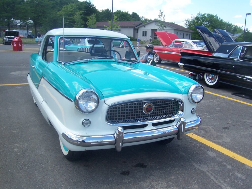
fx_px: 248
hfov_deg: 54.0
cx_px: 126
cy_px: 94
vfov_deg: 41.8
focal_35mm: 34
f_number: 5.6
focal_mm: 5.6
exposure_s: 1/250
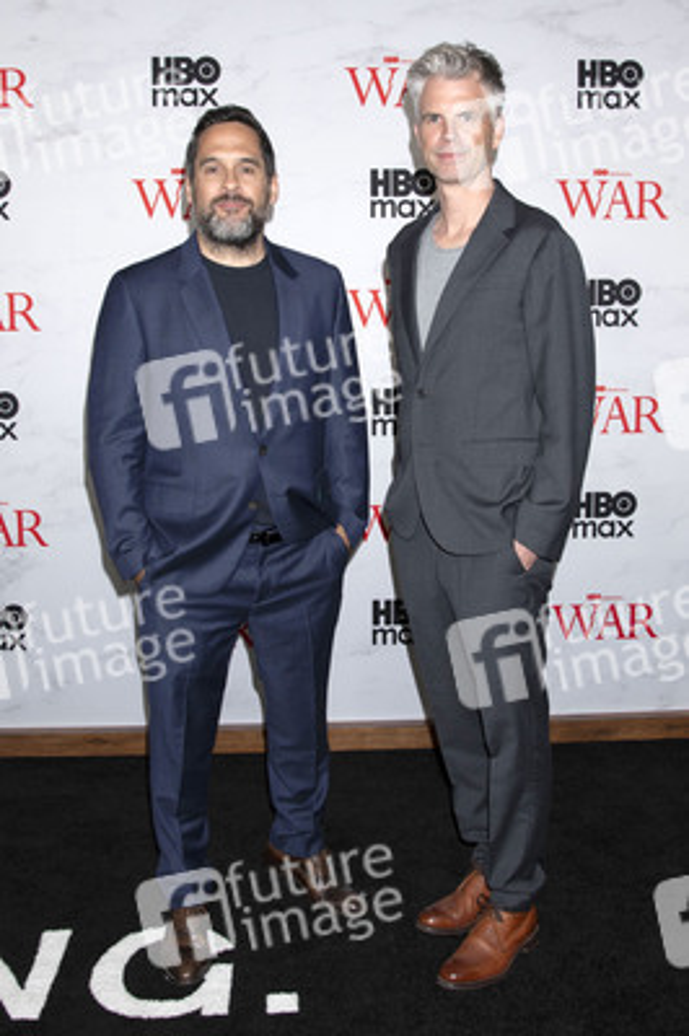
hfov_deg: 53.1
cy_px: 518
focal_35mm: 24
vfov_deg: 73.8
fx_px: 690
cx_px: 344
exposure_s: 1/200
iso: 640
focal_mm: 24
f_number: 5.6
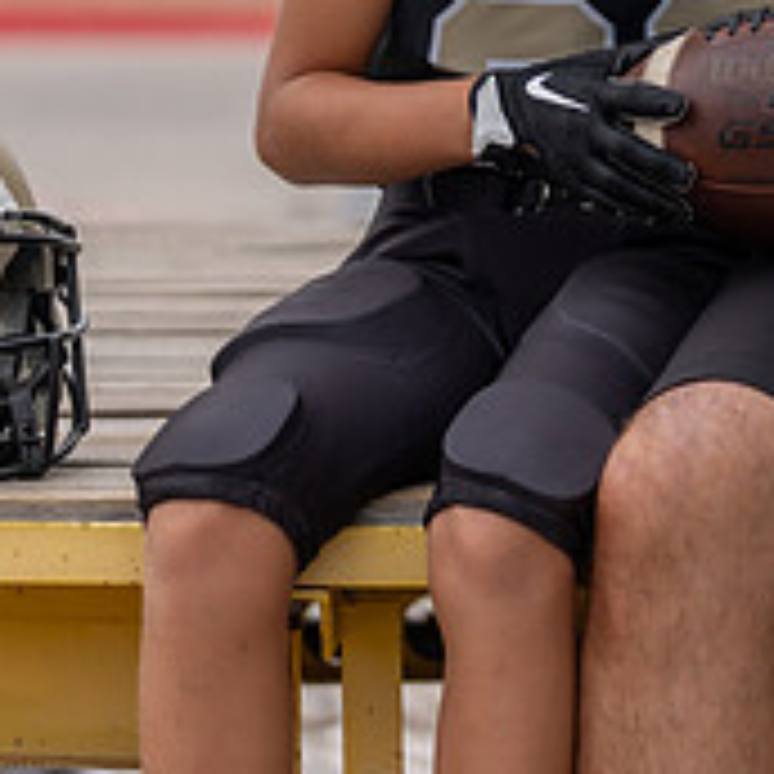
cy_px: -191
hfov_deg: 5.3
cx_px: 871
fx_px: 8272
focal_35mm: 327
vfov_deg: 5.3
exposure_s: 1/320
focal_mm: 99
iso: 160
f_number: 2.8
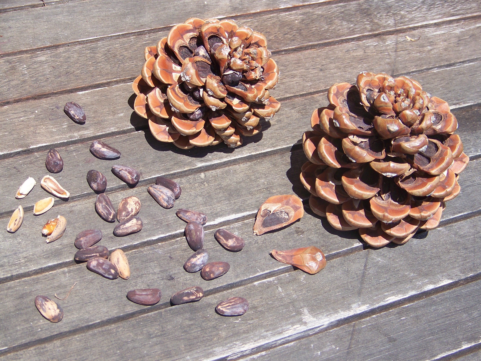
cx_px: 240
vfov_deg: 17.0
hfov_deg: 22.5
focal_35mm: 87
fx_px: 1209
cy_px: 180
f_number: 3.2
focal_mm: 14.6
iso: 64
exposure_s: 1/640
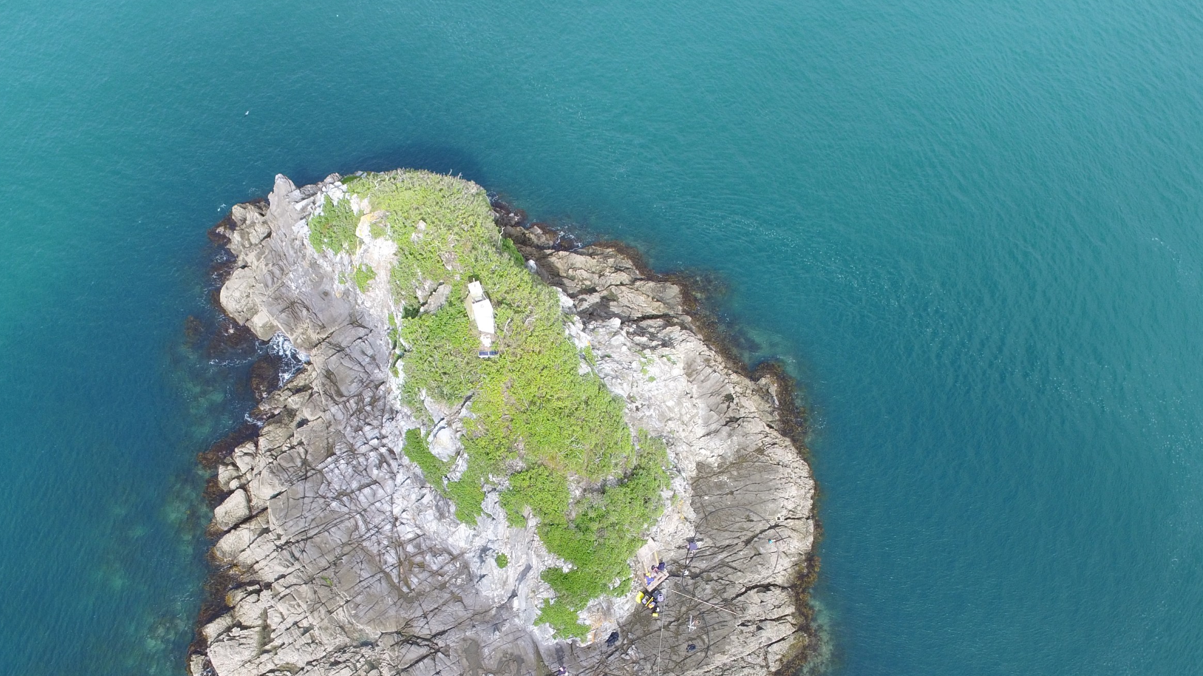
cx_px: 567
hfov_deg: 67.9
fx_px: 893
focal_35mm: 28
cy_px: 544
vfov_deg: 39.8
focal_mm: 3.61
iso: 100
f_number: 2.8
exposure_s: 1/397
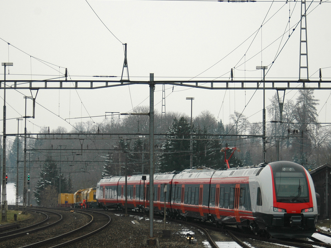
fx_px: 1243
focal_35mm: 130
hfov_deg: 15.2
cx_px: 171
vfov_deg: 11.4
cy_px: 135
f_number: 5
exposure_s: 1/400
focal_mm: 62
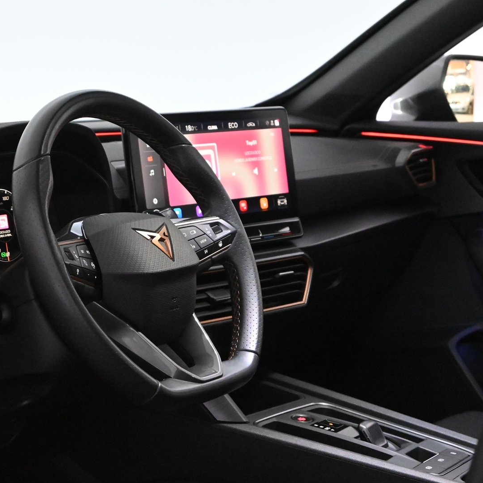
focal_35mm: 96
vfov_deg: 18.1
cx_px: 201
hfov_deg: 18.1
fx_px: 1515
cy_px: 242
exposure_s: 1/80
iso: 11400
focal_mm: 50
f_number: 6.3
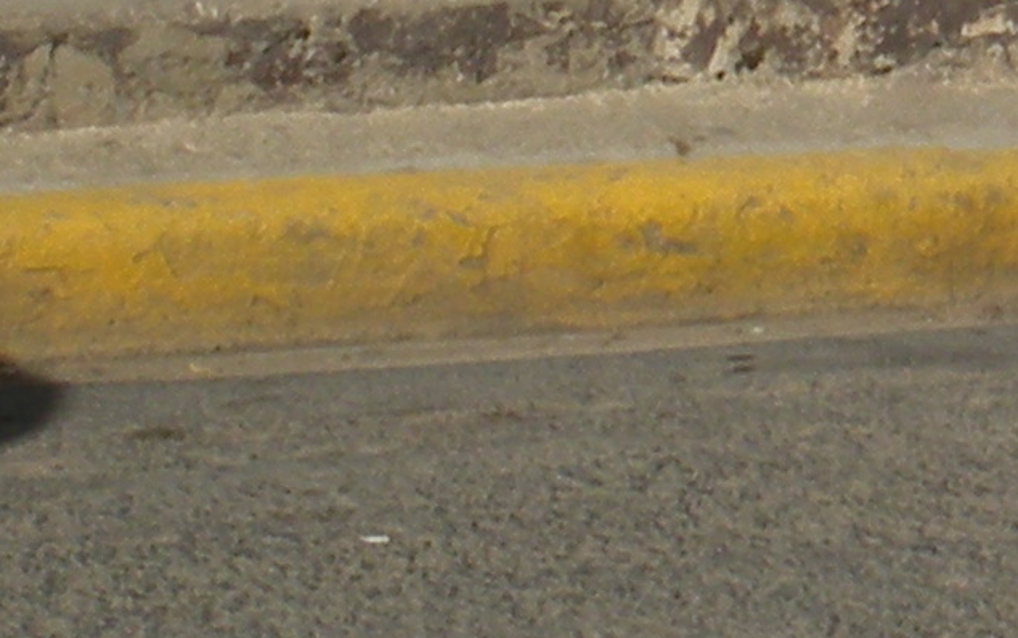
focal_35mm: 256
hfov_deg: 8.0
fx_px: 7106
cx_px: 1752
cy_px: -1290
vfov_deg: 4.9
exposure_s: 1/288
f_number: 8
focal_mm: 7.4
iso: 64
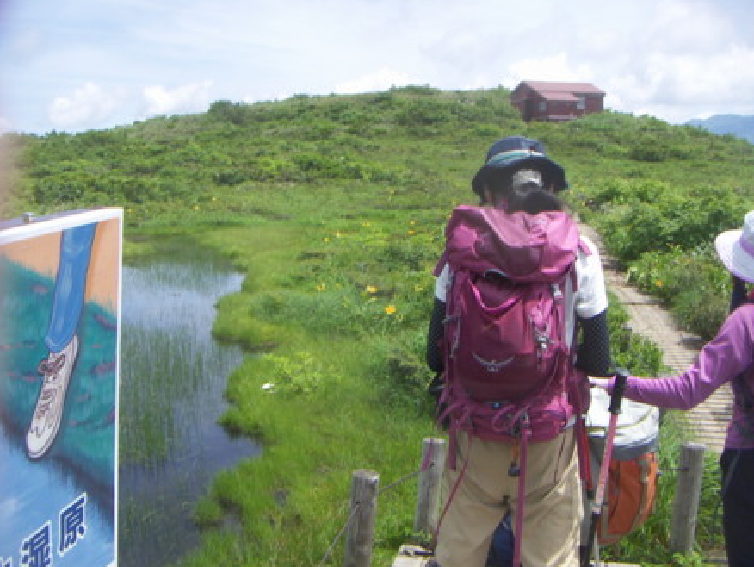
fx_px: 806
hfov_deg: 50.1
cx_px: 372
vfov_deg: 38.7
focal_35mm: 37
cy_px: 281
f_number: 6.7
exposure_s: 1/160
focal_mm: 4.7
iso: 50
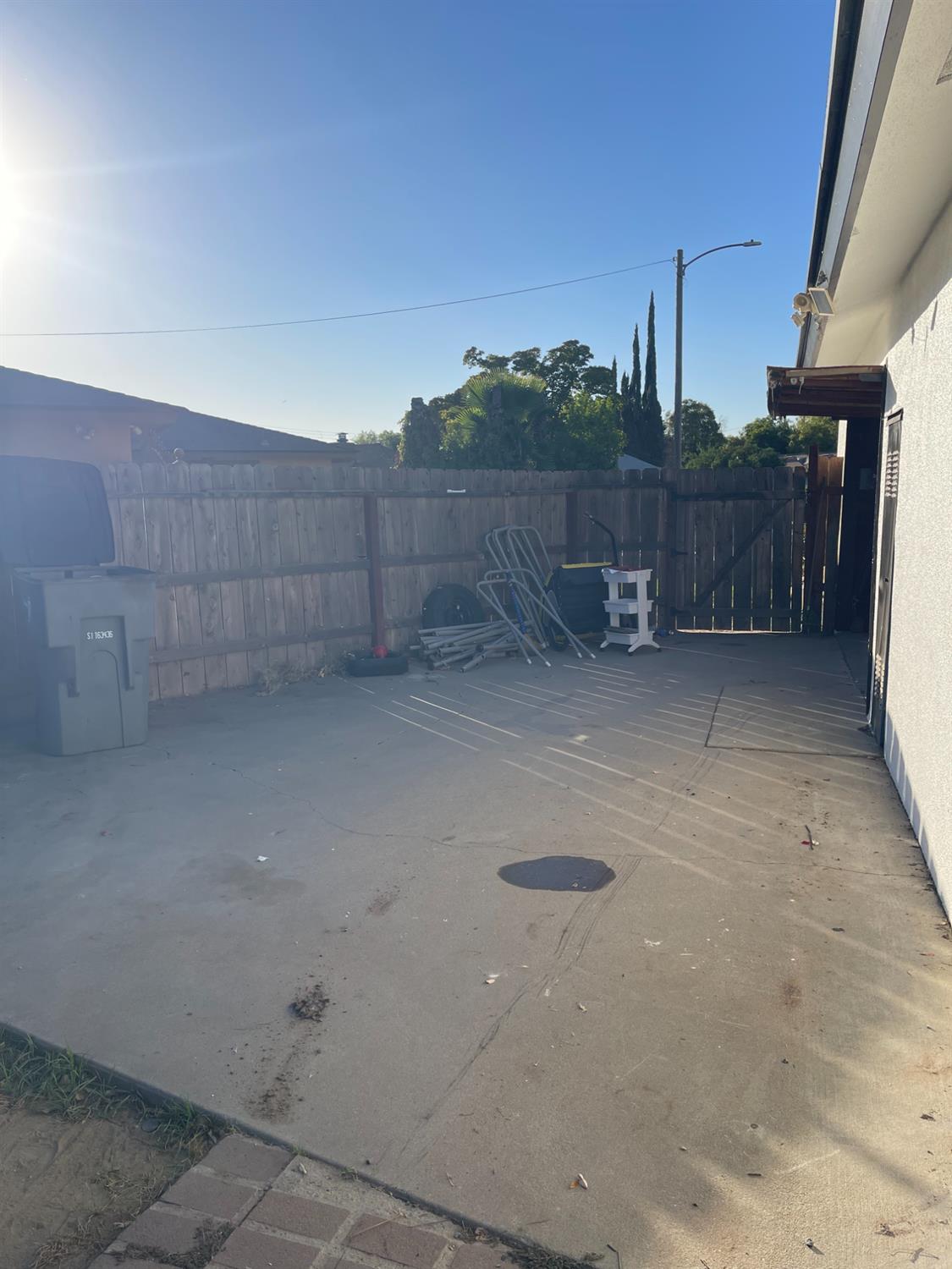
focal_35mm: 25
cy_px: 634
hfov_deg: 54.9
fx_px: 917
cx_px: 476
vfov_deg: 69.4
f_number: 1.6
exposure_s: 1/3559
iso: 32
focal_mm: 5.1
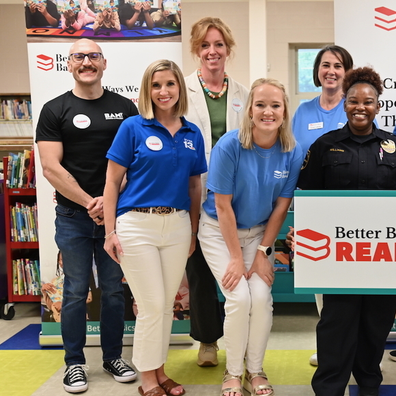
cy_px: 180
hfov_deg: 32.0
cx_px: 322
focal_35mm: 52
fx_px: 670
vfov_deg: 32.9
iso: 1400
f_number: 4
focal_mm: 34.5
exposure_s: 1/125
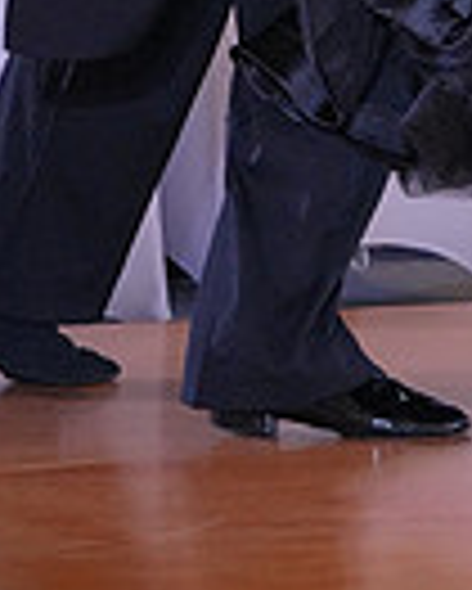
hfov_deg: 2.5
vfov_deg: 3.1
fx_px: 10953
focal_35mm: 628
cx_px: 533
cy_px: -329
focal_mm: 151
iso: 4000
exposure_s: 1/400
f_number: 4
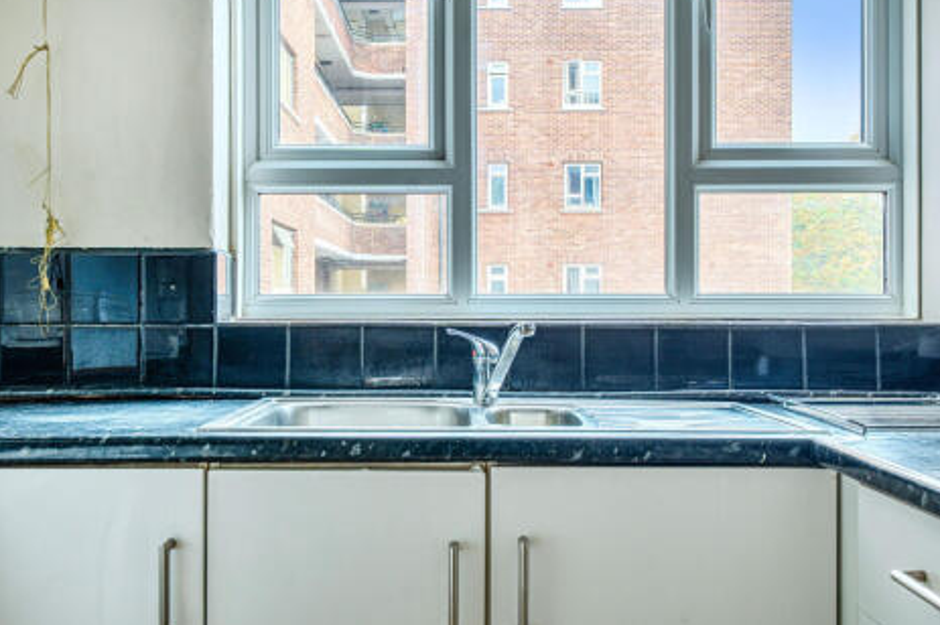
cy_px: 307
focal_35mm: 37
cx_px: 481
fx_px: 965
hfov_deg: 51.9
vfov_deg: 35.9
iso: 100
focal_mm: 24
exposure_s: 1/2
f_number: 8
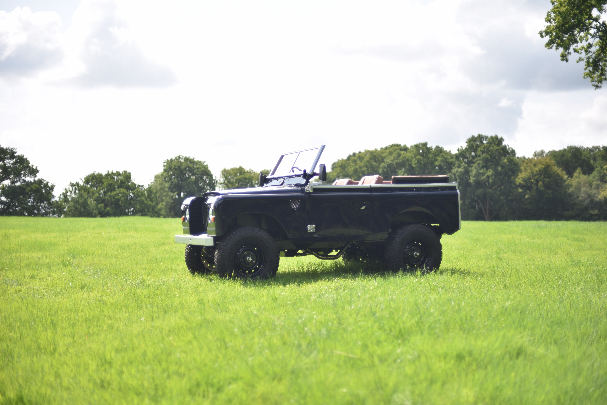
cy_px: 202
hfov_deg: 39.6
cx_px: 304
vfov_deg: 27.0
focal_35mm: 50
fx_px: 843
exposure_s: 1/4000
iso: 100
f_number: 1.6
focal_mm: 50
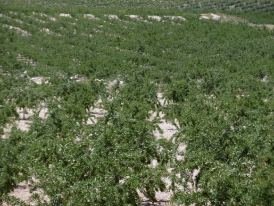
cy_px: 103
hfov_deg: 9.1
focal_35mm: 218
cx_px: 137
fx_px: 1726
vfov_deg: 6.8
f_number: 5.8
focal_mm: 38.8
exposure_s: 1/500
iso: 100
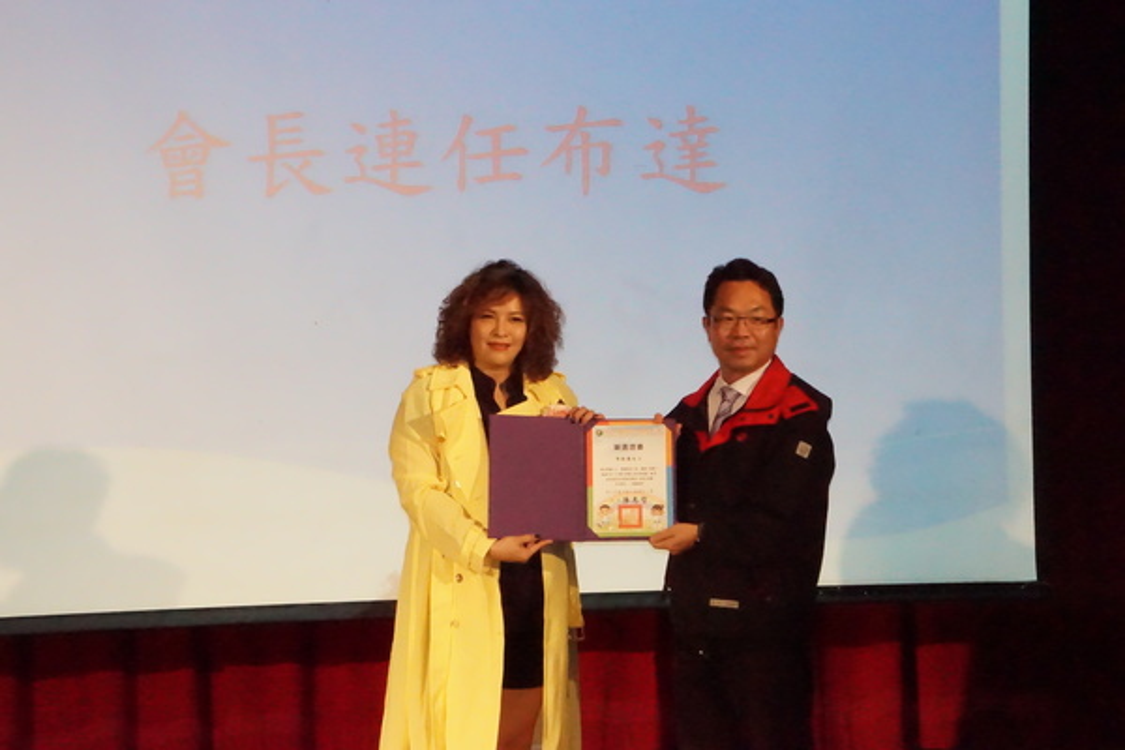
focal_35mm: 120
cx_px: 562
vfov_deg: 11.4
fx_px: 3750
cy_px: 375
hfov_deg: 17.1
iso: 16000
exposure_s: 1/160
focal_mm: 80
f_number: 22
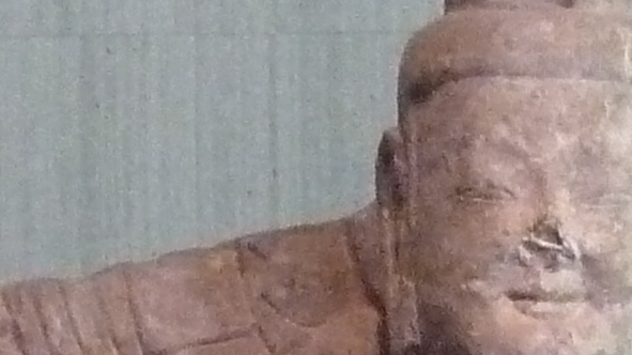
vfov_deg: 4.2
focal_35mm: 273
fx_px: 4574
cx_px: 498
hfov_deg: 7.9
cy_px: 1376
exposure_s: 1/20
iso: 800
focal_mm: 6.1
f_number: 3.6
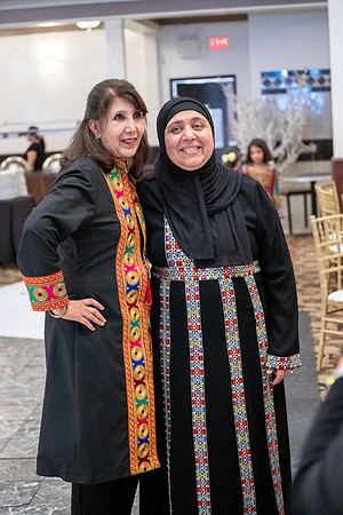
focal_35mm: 70
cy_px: 258
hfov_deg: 19.5
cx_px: 172
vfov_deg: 28.8
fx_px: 1000
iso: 16000
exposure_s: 1/160
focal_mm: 70
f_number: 4
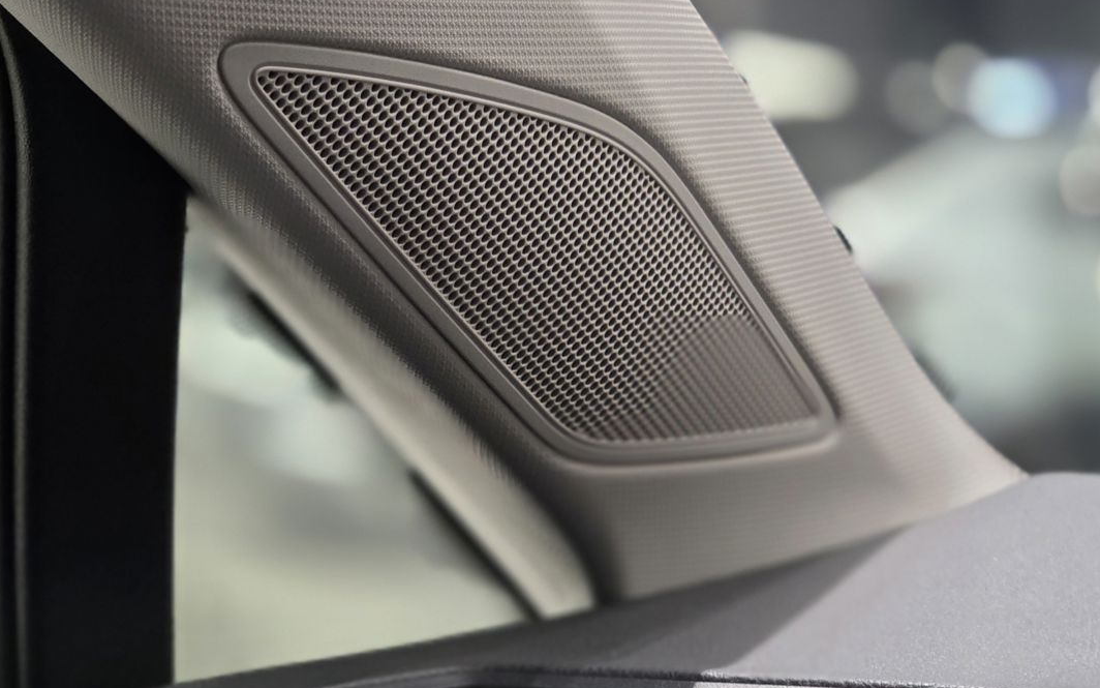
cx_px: 539
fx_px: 3298
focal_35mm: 110
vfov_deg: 11.9
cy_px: 296
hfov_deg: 18.9
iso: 400
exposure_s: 1/33.3
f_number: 2.4
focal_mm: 7.9
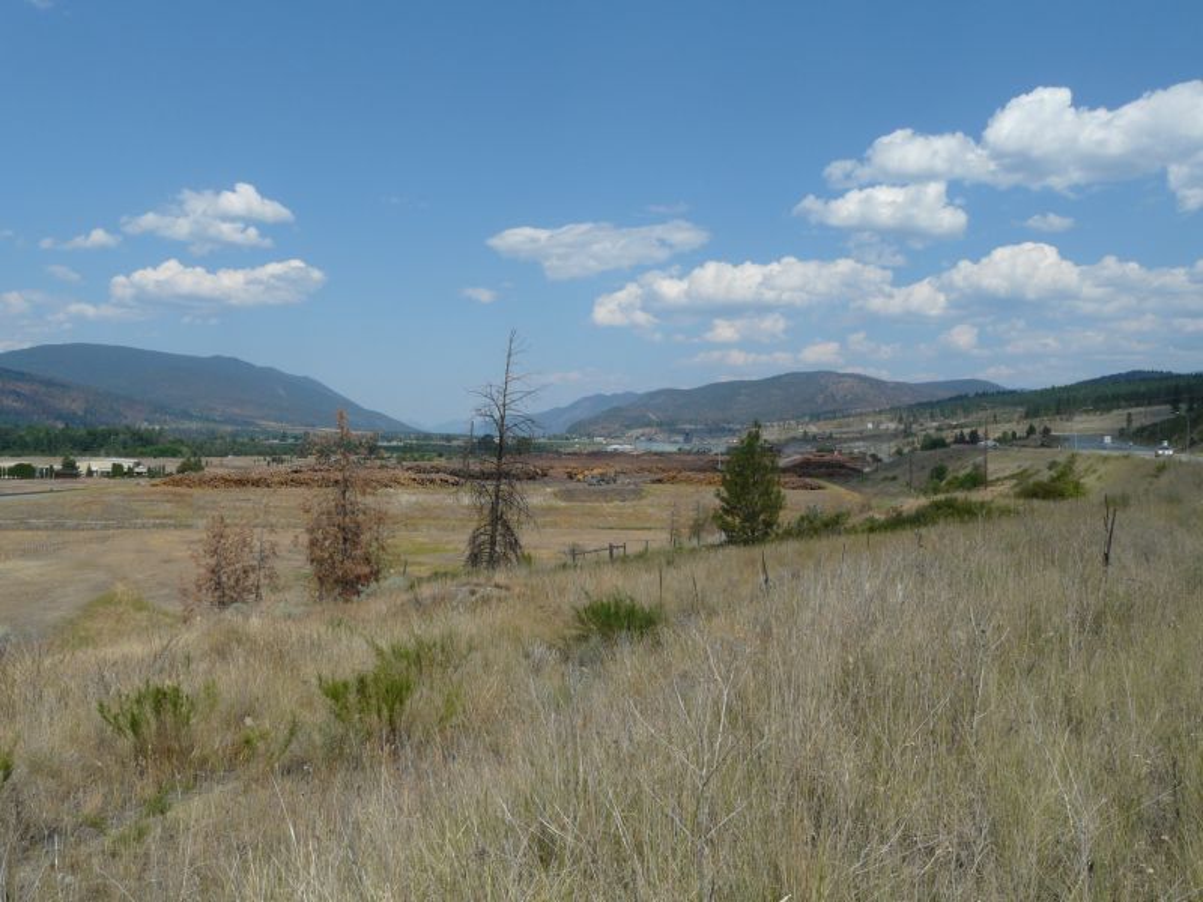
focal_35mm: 31
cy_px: 451
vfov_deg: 45.4
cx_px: 602
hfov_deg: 58.4
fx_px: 1077
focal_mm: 5
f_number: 7.1
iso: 100
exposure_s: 1/400
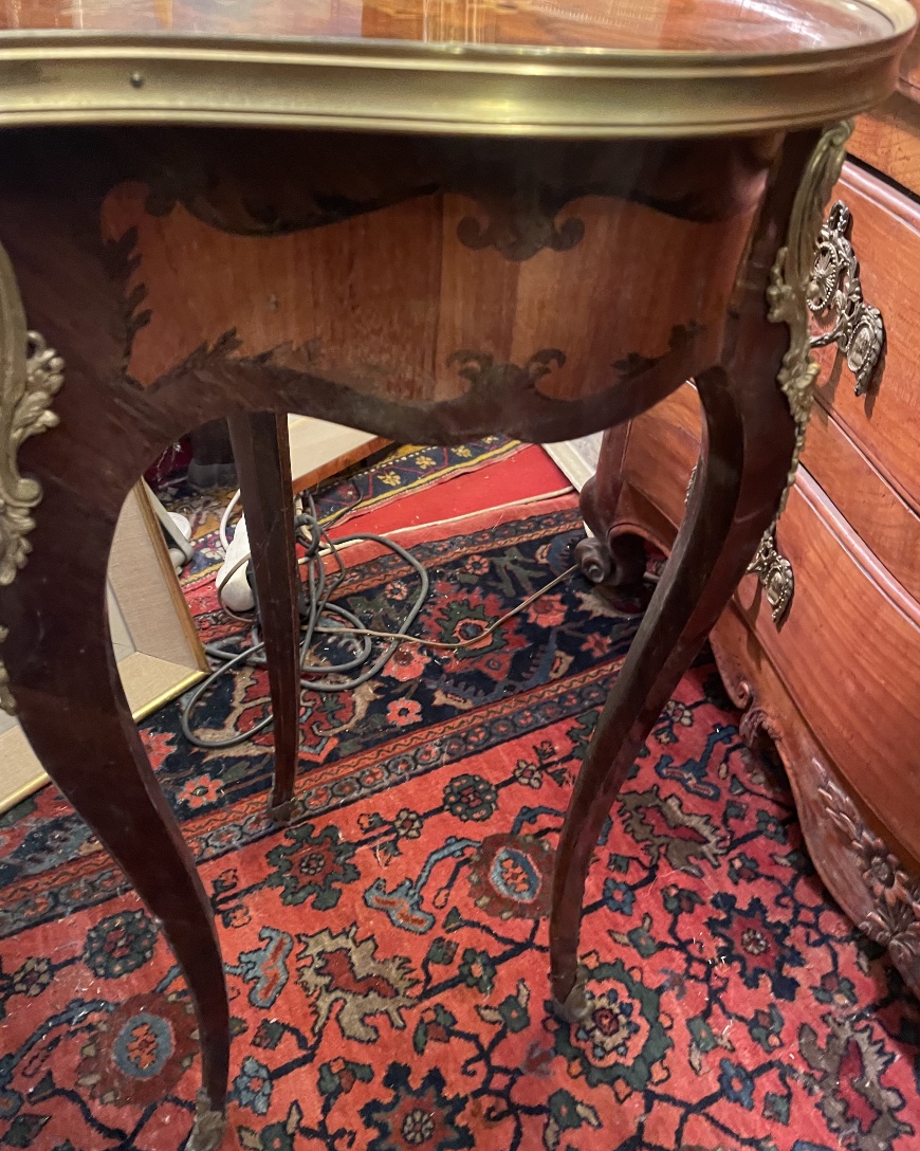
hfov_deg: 51.5
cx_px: 450
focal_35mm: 28
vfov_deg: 62.2
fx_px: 953
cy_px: 559
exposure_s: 1/25
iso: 640
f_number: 1.6
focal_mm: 4.2
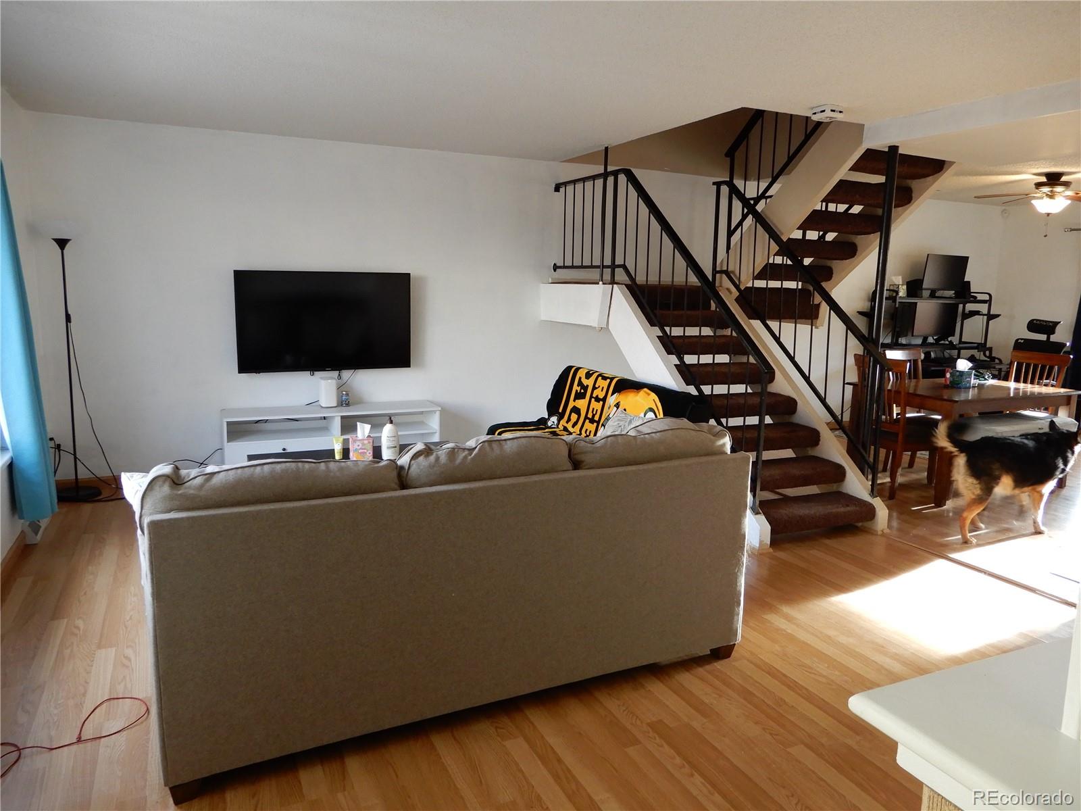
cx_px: 540
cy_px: 406
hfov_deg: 71.6
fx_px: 749
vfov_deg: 56.8
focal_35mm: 24
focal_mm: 4.3
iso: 250
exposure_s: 1/30
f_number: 3.4
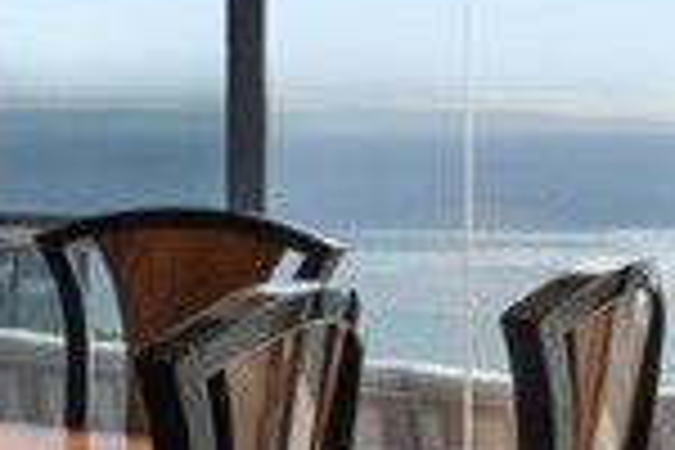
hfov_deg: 12.6
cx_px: -1116
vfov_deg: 12.5
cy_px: 137
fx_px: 2044
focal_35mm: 109
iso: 200
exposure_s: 1/15
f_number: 9
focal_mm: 16
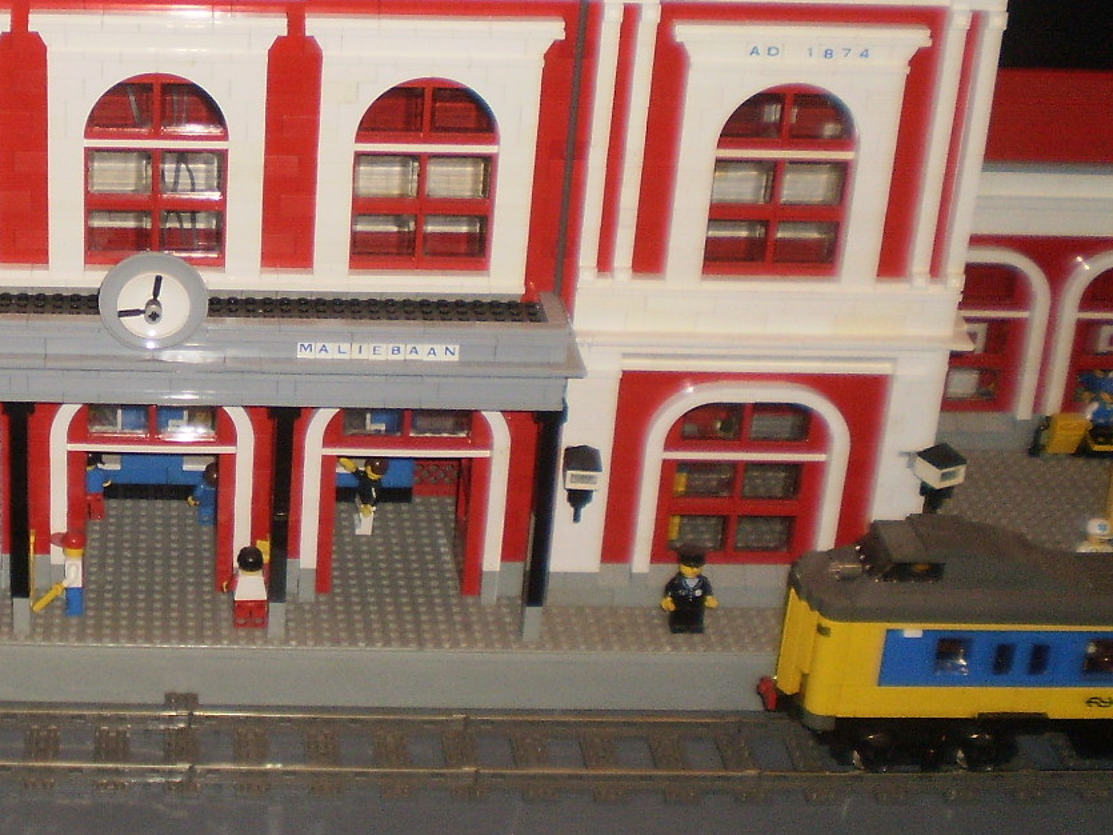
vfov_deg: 21.1
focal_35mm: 69
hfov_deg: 27.3
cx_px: 153
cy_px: 220
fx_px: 2218
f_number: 3.1
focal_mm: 6.3
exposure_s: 1/30
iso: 125
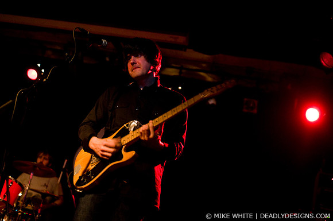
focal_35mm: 45
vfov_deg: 29.8
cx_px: 166
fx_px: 416
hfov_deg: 43.7
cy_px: 110
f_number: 1.6
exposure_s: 1/40
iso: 1000
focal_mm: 30
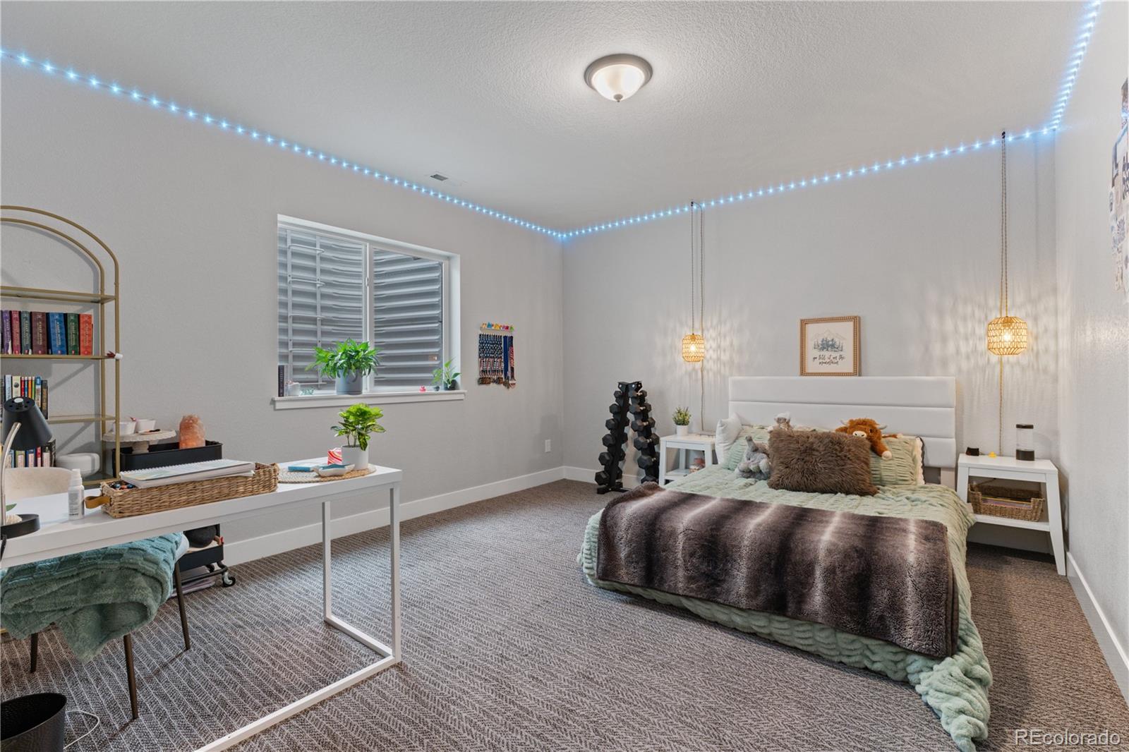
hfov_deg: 96.0
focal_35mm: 16
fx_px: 508
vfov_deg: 73.0
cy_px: 376
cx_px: 564
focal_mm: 10.8
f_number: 8
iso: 250
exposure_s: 1
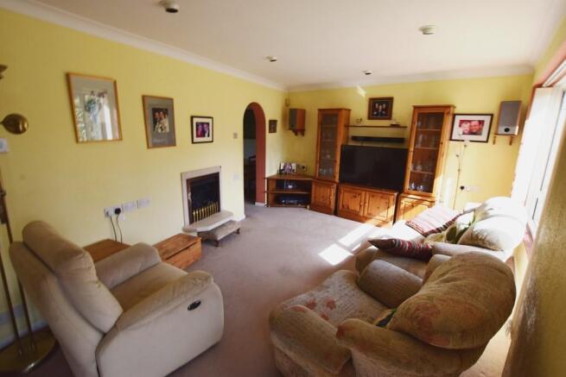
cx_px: 283
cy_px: 188
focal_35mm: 15
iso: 400
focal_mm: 10
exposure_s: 1/100
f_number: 9
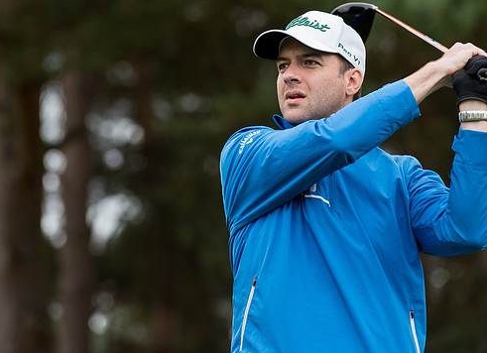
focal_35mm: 307
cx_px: 253
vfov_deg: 4.7
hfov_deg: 6.5
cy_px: 128
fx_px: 4268
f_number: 4
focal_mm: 200
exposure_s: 1/1000
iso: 1000
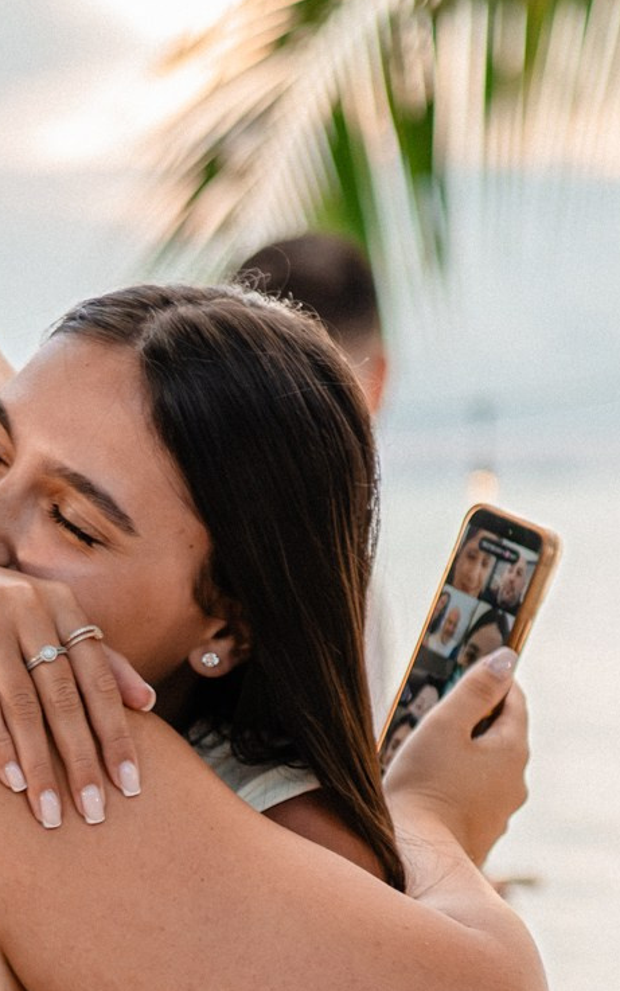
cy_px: 864
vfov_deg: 13.1
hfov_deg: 8.2
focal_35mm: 159
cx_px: -83
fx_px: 4296
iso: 250
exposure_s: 1/400
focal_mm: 50
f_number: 2.2
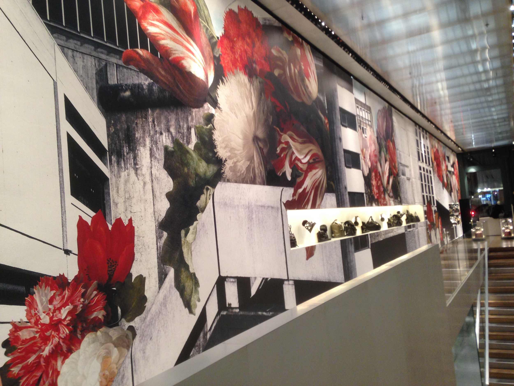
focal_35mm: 33
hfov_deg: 55.4
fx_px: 490
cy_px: 193
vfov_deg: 42.9
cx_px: 257
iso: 125
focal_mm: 4.12
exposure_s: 1/20
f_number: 2.4
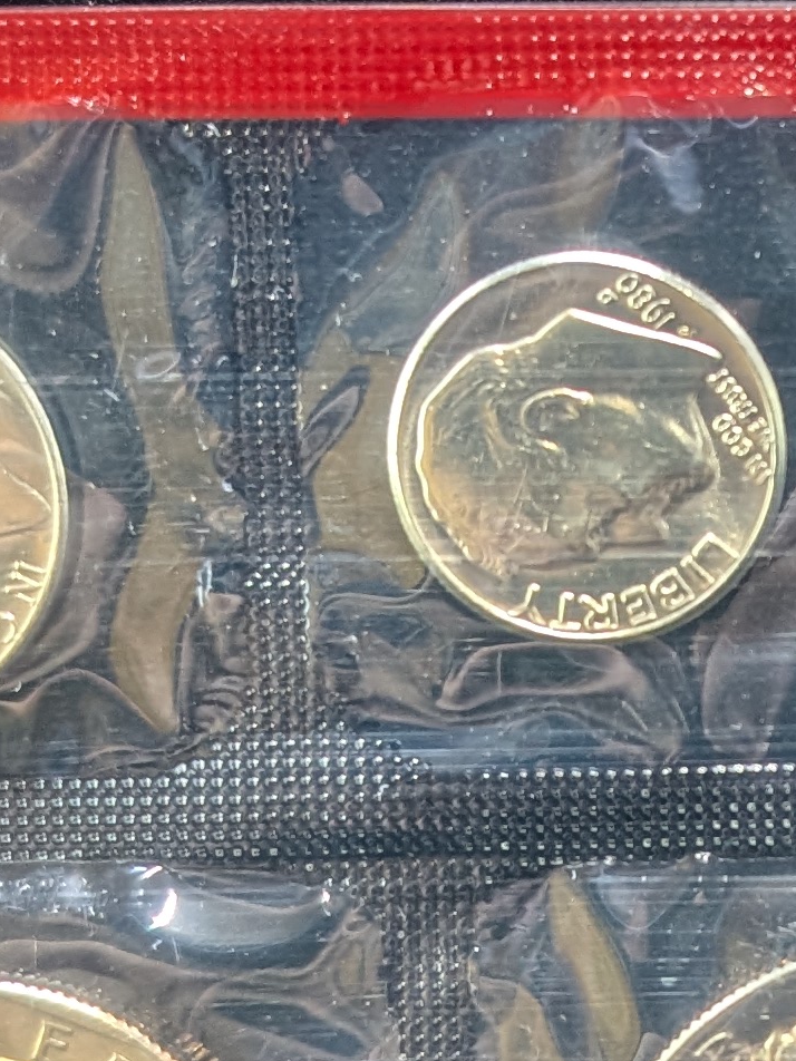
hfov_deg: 13.9
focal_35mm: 103
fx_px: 3158
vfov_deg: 19.1
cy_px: 566
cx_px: 959
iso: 284
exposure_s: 1/24
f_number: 1.68
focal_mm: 6.9
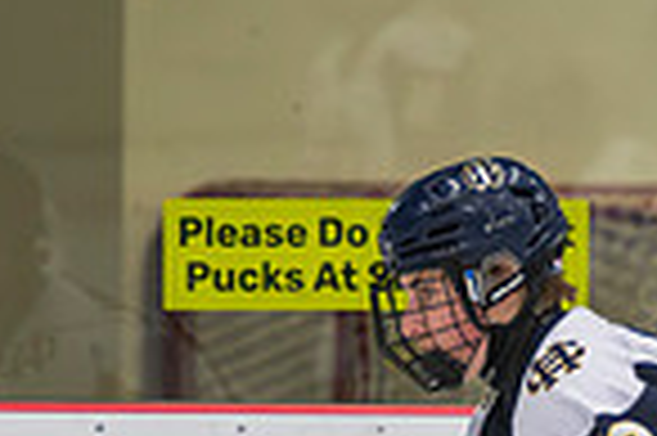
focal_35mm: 1091
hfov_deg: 1.9
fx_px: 19888
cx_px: 570
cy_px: 603
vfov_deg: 1.3
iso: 2000
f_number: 3.2
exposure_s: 1/640
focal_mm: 180
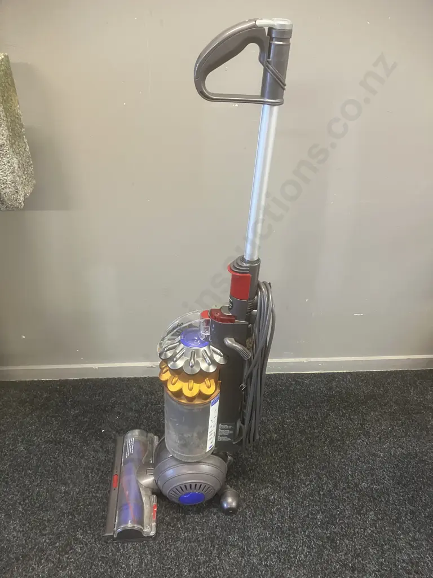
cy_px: 289
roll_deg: -1.2
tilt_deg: -33.3
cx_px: 216
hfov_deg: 49.7
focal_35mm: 28
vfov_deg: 63.4
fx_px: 467
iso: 250
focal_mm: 3.99
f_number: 1.8
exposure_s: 1/33
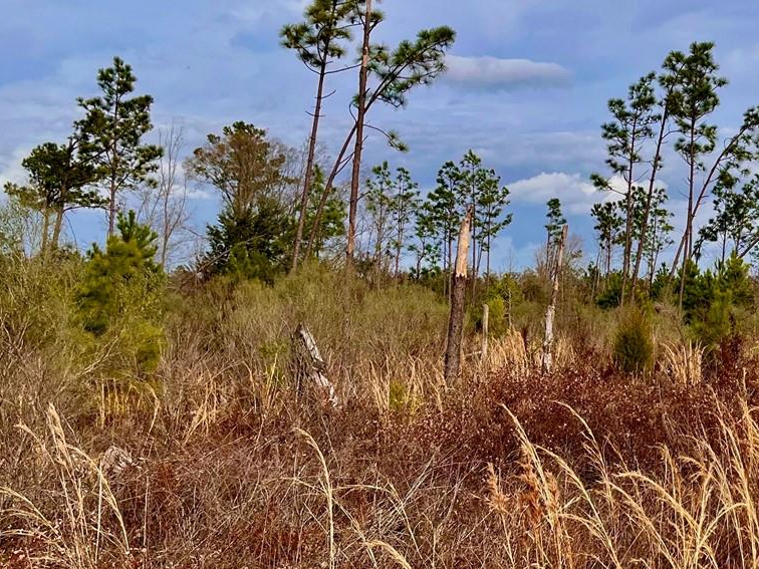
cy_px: 185
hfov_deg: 32.7
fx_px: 1206
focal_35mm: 55
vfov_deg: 26.4
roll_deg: -2.2
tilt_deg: +5.8
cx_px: 720
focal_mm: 5.1
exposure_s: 1/5556
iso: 50
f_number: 1.6
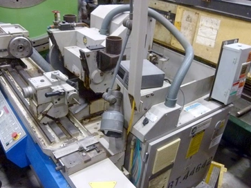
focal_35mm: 32
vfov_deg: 44.1
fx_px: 232
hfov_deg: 56.8
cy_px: 102
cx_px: 126
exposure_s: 1/15
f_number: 2.9
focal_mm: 5.2
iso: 400
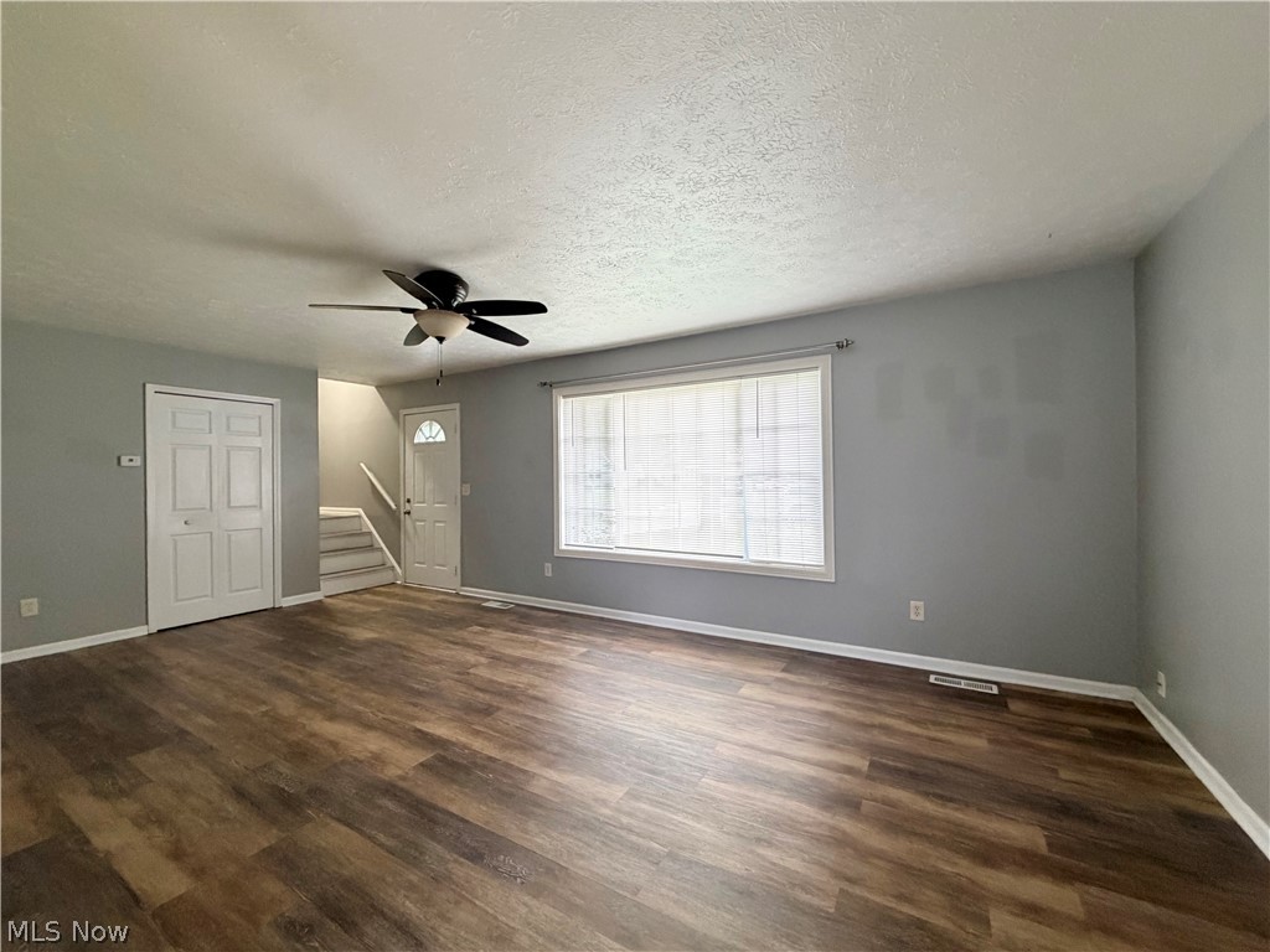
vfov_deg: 85.7
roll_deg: +1.1
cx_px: 635
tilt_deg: -1.2
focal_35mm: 14
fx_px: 514
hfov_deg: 102.1
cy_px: 476
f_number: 2.2
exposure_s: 1/60
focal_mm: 2.22
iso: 400
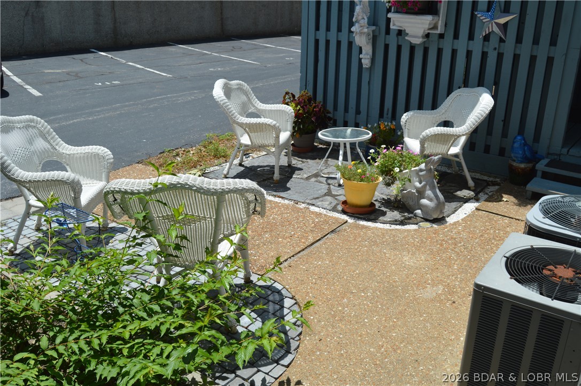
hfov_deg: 57.3
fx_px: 532
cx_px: 290
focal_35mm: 33
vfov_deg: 39.9
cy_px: 193
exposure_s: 1/250
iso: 100
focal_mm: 22
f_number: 8
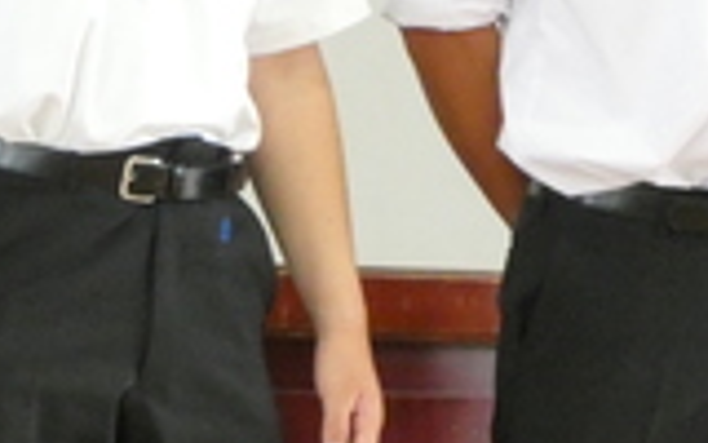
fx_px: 20800
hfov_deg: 1.9
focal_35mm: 1078
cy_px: -40
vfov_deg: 1.2
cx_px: 221
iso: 1600
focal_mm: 60.8
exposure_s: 1/80
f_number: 5.6
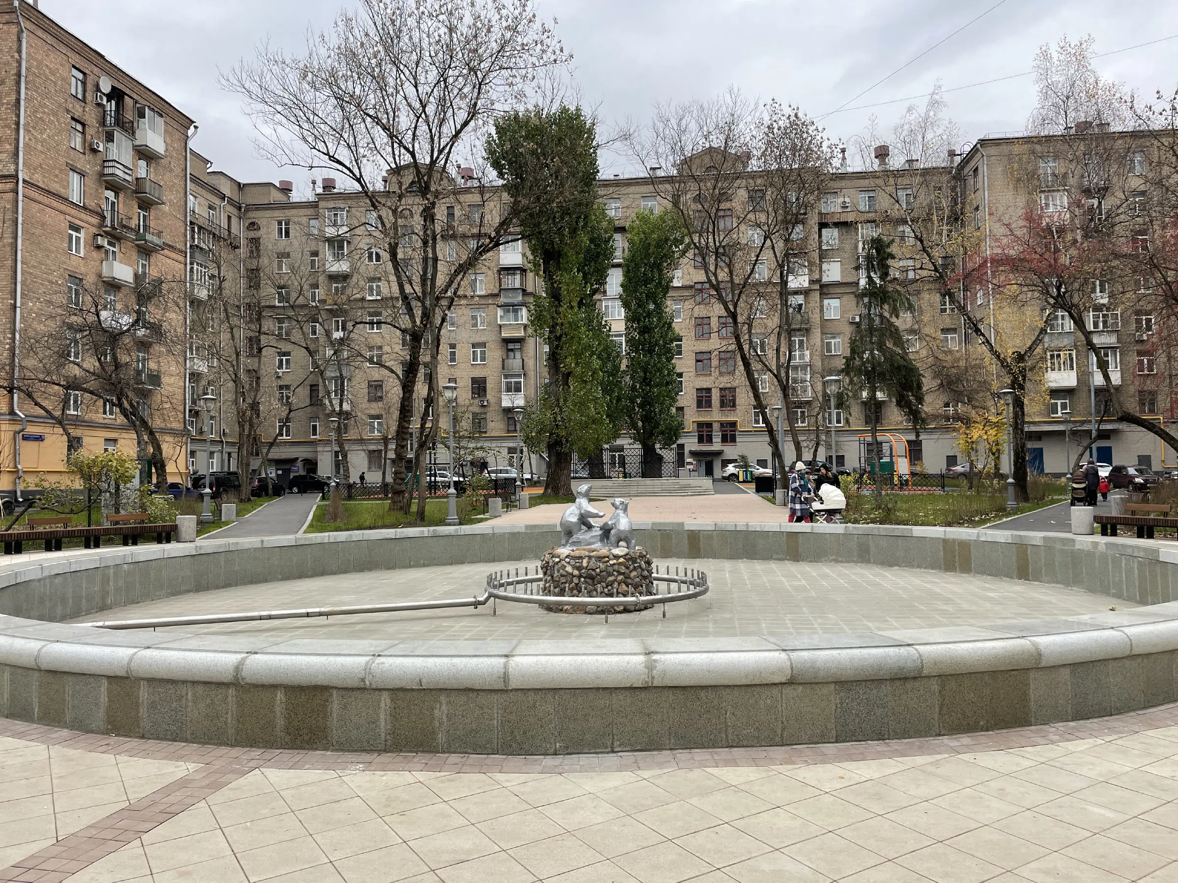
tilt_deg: +3.5
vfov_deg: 53.1
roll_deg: +0.7
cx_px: 589
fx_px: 885
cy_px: 442
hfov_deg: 67.3
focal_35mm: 26
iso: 32
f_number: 1.6
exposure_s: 1/520
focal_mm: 4.2
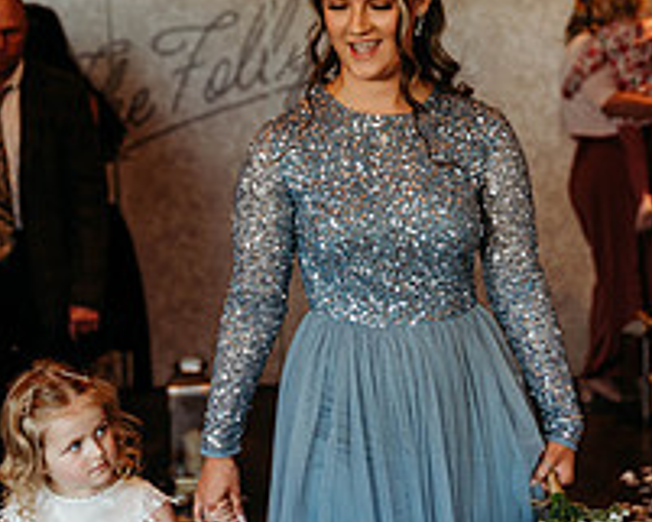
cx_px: 349
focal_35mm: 105
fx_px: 2027
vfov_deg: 14.7
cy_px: 276
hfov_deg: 18.3
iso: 800
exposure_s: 1/200
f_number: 2.8
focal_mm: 50
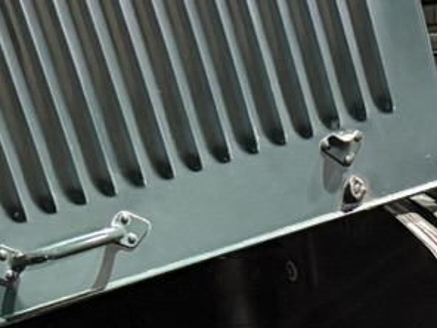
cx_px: 638
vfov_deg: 8.1
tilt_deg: -26.1
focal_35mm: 166
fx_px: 2096
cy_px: 863
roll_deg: +2.2
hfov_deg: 11.5
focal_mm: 6.76
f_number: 1.78
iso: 400
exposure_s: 1/60
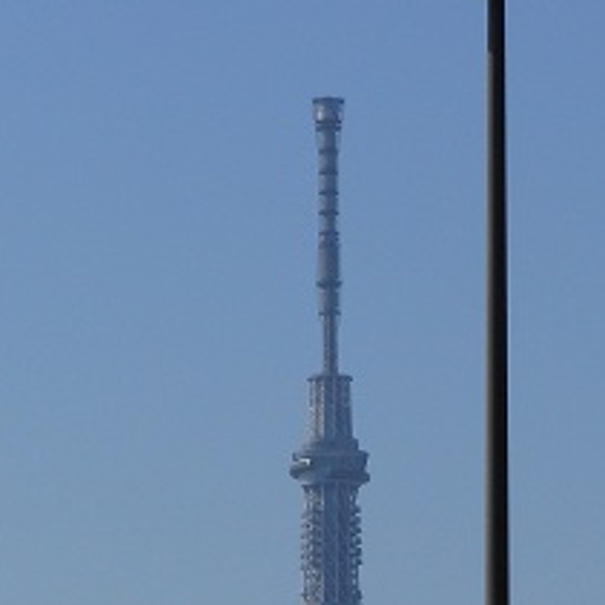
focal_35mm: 348
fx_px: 6881
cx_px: 380
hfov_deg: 5.0
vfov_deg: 5.0
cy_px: 854
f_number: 5.4
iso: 80
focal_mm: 21.5
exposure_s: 1/1000
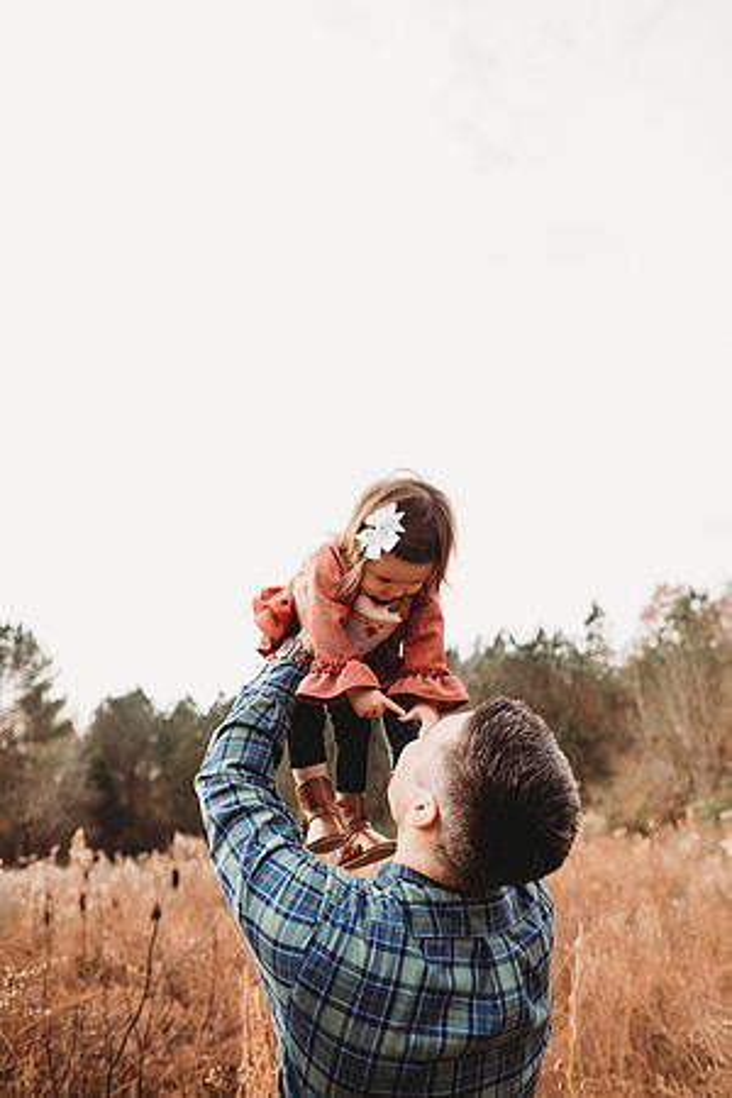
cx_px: 366
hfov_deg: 53.1
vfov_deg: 73.7
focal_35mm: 24
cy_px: 549
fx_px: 732
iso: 100
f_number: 2.5
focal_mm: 24
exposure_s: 1/800
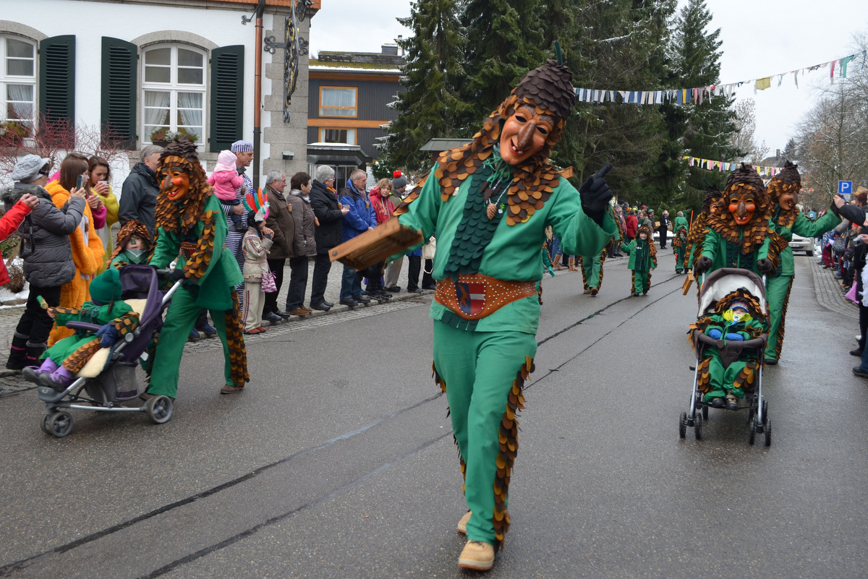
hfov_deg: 61.9
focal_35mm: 30
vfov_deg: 43.6
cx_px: 434
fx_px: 724
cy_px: 290
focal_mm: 20
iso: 200
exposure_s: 1/125
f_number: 5.6
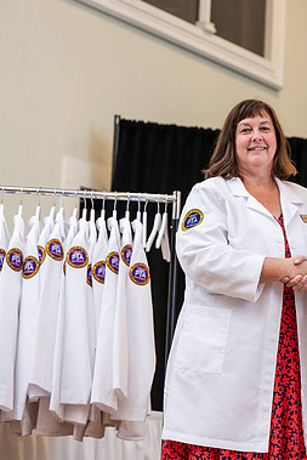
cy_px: 228
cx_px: 283
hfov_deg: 10.5
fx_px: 1661
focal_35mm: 130
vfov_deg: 15.8
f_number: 3.5
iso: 1600
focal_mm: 85
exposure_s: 1/200
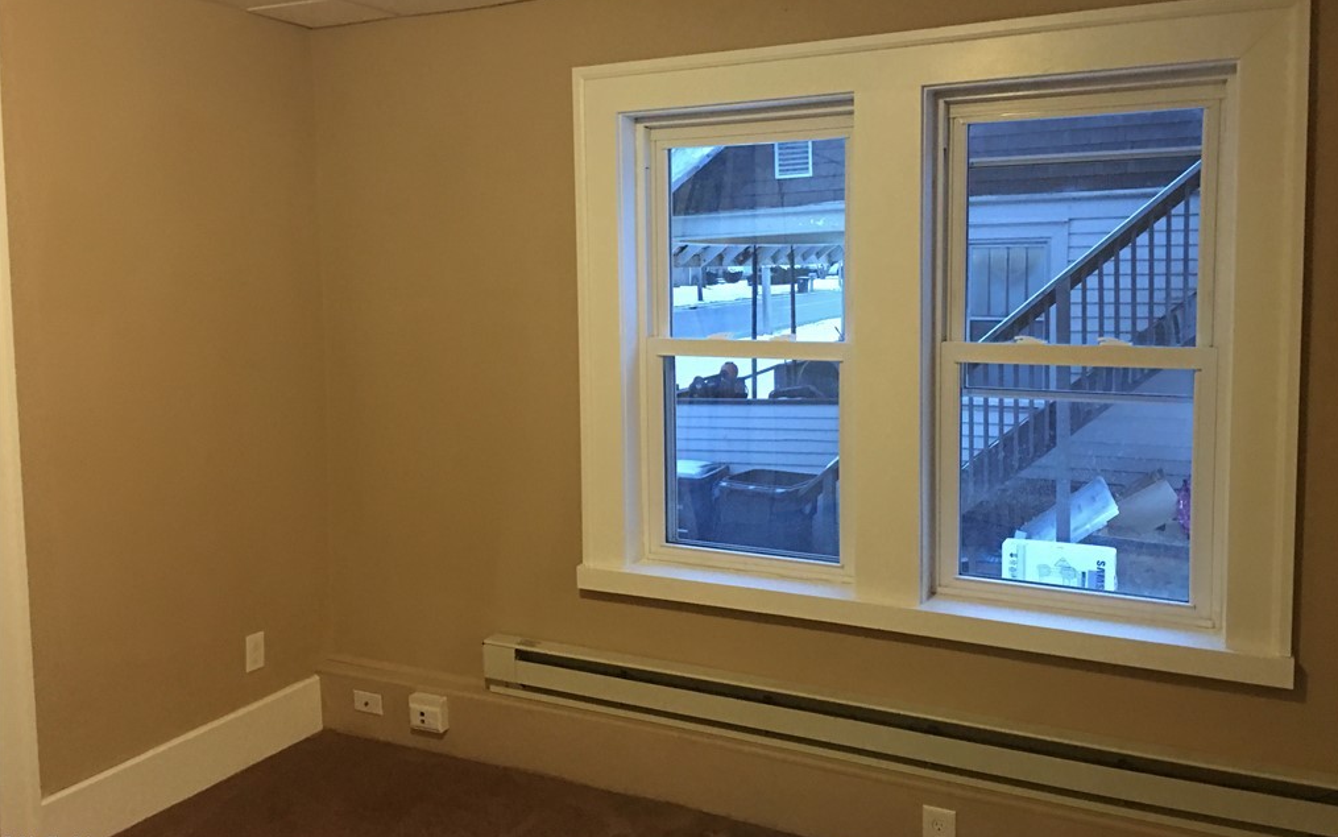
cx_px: 671
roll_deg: -0.6
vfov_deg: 40.5
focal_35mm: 31
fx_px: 1131
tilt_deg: -2.6
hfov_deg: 61.2
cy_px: 364
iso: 80
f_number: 2.2
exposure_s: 1/4
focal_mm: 4.15
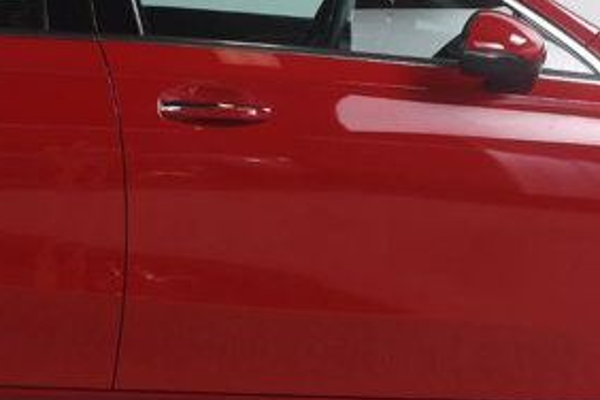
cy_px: 145
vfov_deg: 12.6
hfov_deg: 18.6
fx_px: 1817
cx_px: 157
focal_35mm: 109
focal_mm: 20
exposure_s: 1/160
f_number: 9
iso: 100
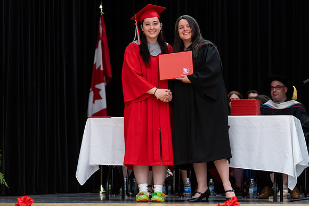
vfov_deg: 11.4
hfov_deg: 17.0
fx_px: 1033
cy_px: 109
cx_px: 155
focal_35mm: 120
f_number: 2.8
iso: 1000
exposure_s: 1/200
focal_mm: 85
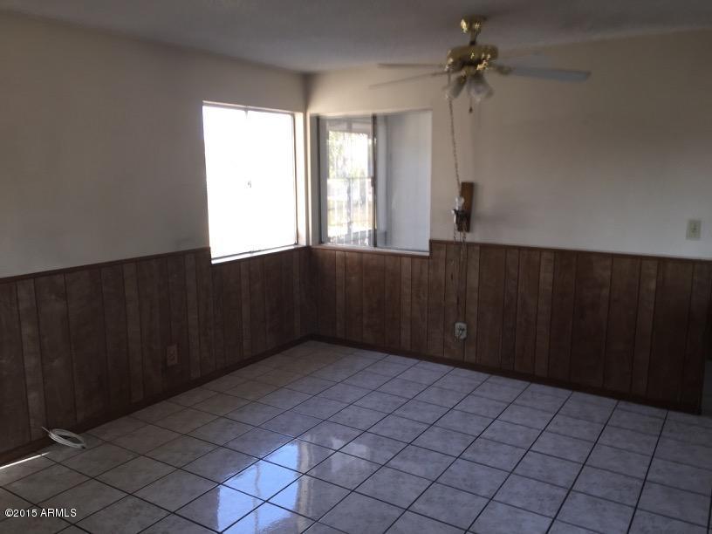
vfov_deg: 48.2
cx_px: 356
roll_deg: +0.4
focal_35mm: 29
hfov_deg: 61.7
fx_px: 596
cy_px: 267
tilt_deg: -10.6
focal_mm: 4.15
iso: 32
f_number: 2.2
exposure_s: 1/40
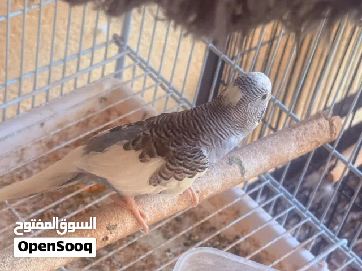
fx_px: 502
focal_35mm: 48
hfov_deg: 39.7
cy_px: 136
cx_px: 181
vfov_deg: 30.3
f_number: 1.78
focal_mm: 6.76
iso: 64
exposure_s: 1/121
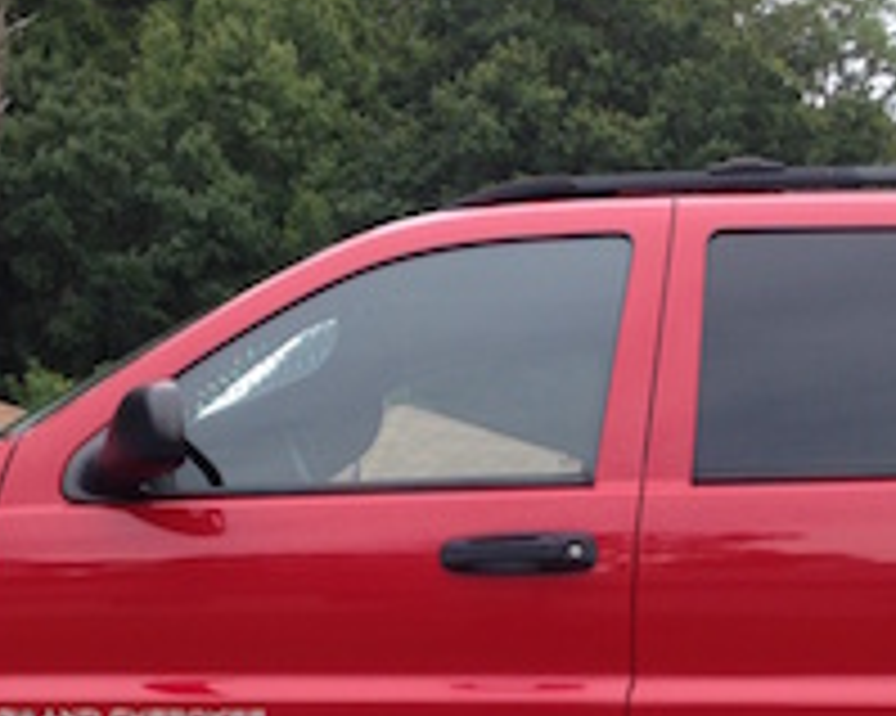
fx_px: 2571
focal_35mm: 97
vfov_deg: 15.6
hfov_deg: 19.7
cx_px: 540
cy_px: 662
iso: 50
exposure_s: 1/242
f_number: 2.4
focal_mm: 4.12
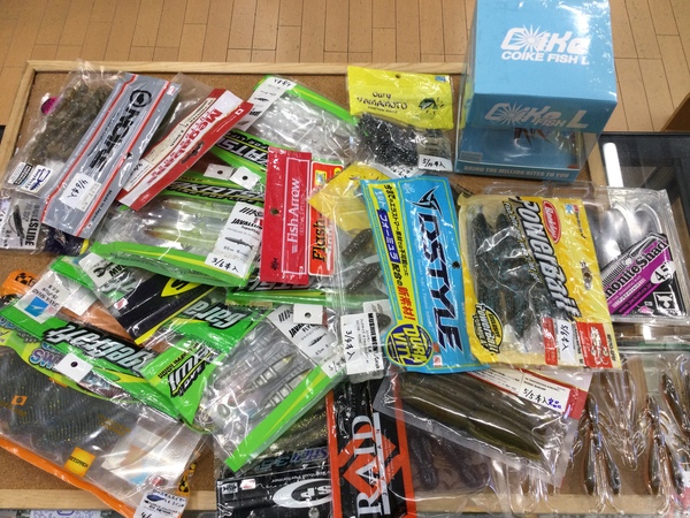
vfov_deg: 45.4
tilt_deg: -65.5
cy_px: 259
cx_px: 345
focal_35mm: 31
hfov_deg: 58.4
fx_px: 618
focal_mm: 3.3
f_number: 2.4
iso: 25
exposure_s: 1/40
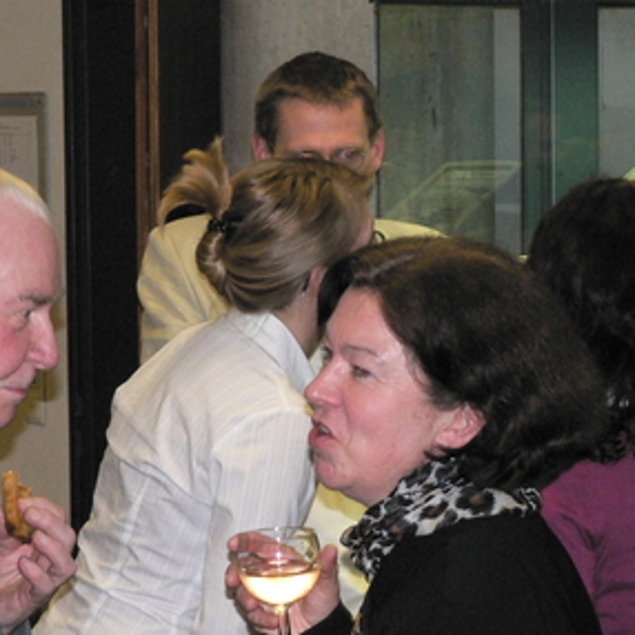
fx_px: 3756
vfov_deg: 9.7
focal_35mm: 181
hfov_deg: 9.7
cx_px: 229
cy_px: 350
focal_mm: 19.5
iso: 400
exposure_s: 1/60
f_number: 3.2
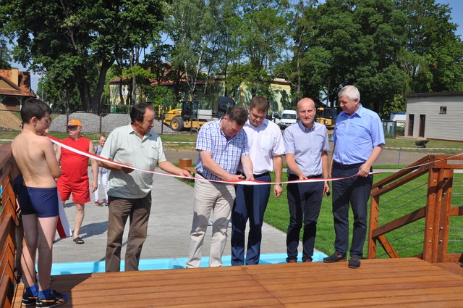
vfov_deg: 31.8
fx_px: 539
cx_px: 232
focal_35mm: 42
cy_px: 154
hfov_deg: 46.5
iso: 200
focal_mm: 28
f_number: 11
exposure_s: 1/500
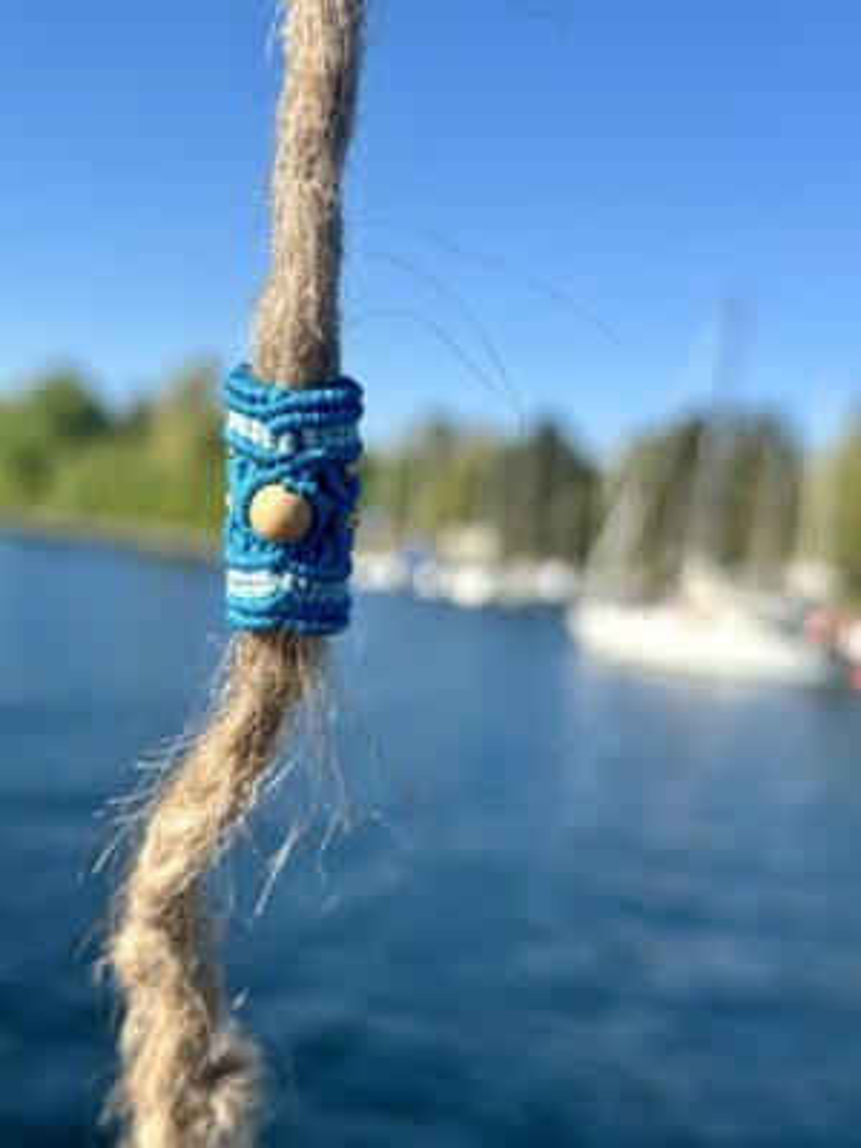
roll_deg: -7.6
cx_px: 430
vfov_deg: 39.7
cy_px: 574
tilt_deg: -0.9
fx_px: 1592
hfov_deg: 30.3
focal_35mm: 48
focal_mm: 6.86
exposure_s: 1/4785
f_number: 1.78
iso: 100
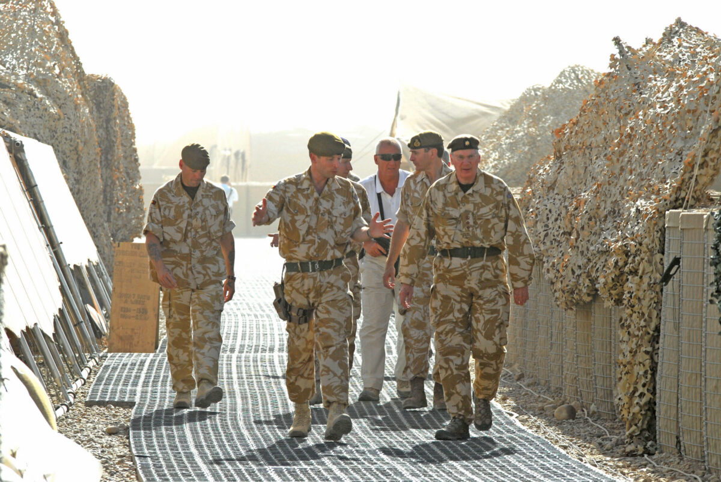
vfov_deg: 5.1
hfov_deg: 7.6
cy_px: 241
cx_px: 360
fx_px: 5413
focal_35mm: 270
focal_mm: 180
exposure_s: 1/800
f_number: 6.3
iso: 250
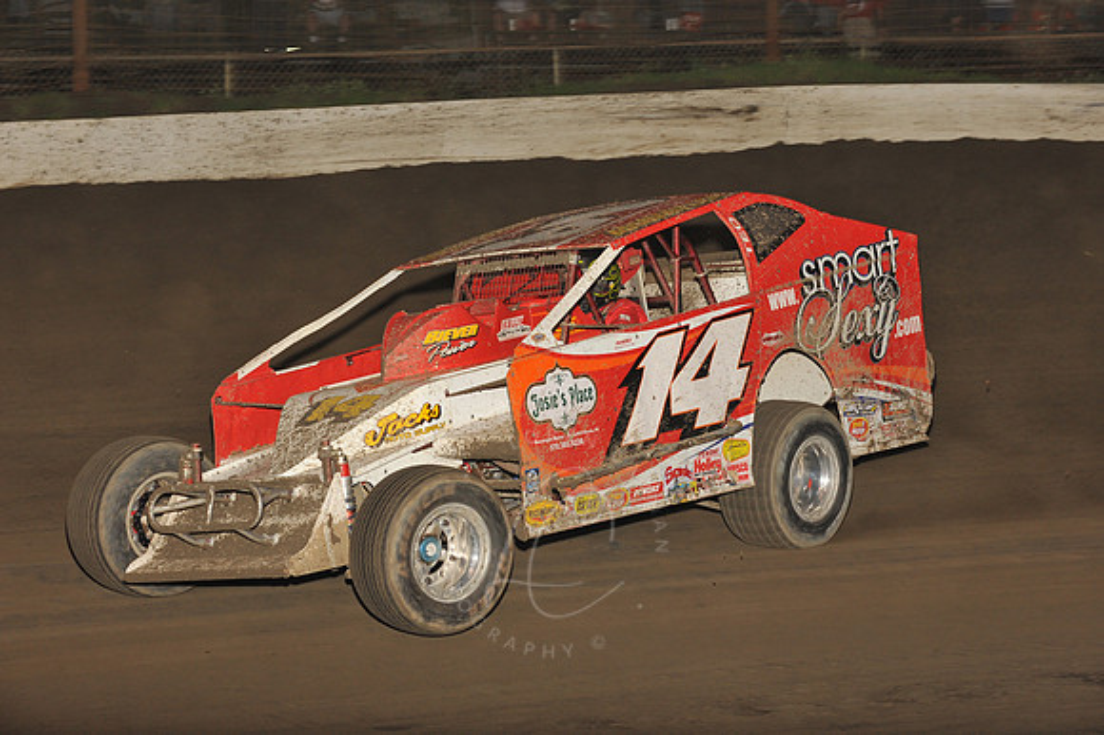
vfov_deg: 13.0
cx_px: 552
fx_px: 3218
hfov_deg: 19.5
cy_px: 368
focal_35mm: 105
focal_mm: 105
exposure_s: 1/320
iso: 1000
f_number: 8
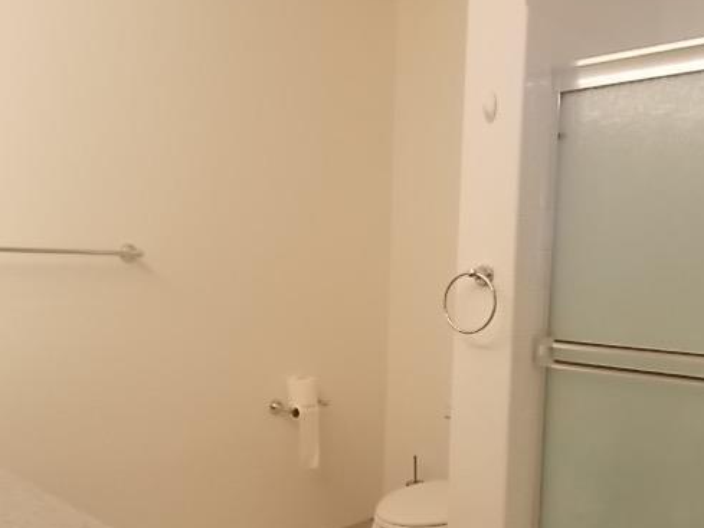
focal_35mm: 34
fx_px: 692
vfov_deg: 41.5
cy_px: 328
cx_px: 436
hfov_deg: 53.4
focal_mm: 4.6
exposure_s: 1/25
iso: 200
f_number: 3.2
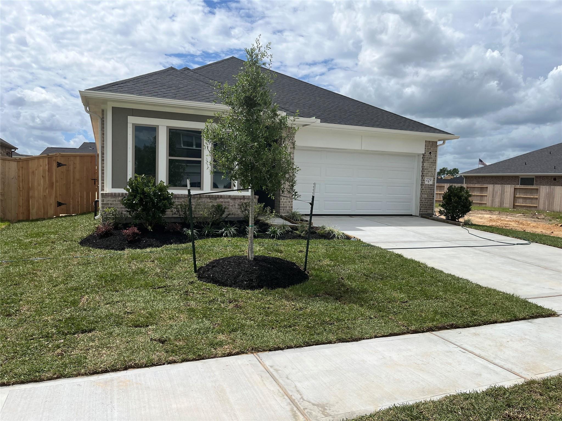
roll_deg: -1.6
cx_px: 281
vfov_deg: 53.1
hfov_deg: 67.3
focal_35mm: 26
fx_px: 422
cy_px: 210
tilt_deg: -3.9
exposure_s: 1/6897
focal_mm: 5.1
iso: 50
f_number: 1.6
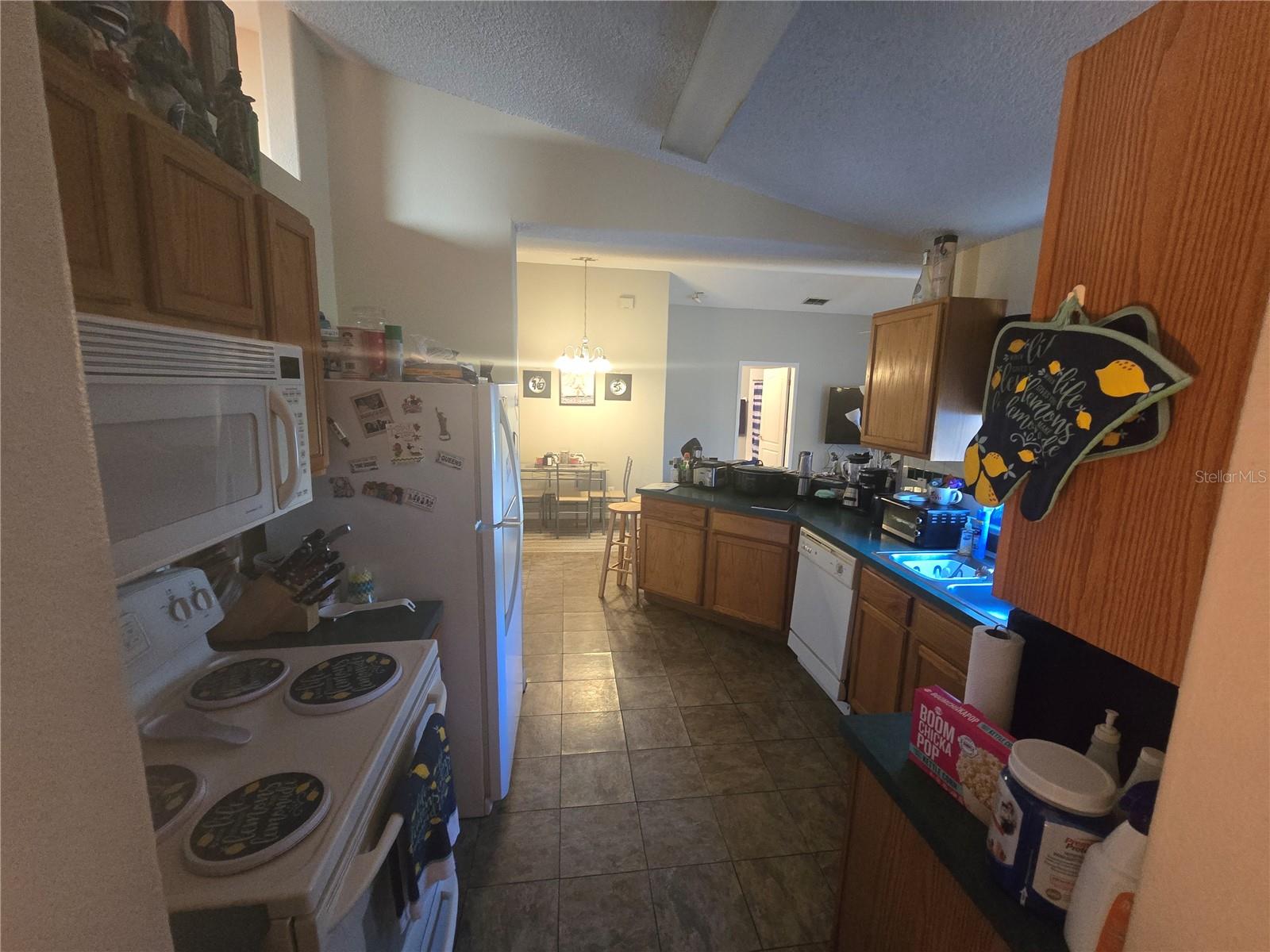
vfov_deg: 89.9
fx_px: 477
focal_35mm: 13
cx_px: 635
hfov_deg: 106.2
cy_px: 476
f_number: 2.2
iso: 800
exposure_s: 1/60
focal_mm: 2.2
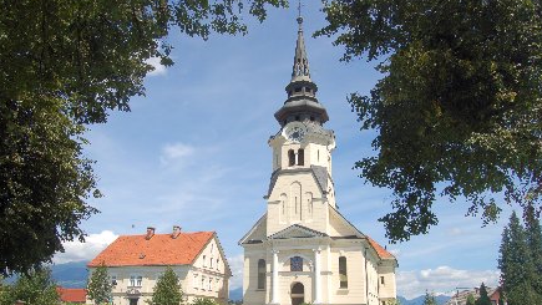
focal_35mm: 29
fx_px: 417
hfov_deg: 66.0
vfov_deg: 40.2
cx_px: 271
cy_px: 165
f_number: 9
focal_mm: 18
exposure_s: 1/320
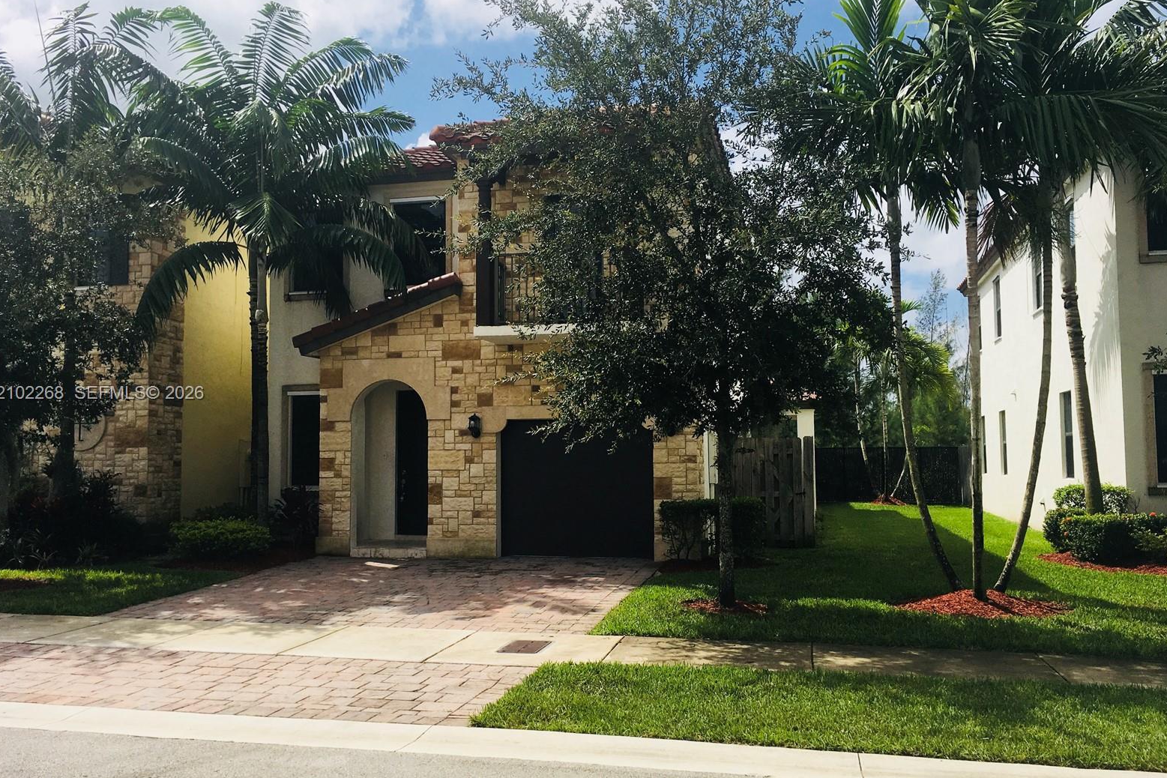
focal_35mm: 31
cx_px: 570
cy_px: 394
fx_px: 1005
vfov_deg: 42.3
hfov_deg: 60.3
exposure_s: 1/2747
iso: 25
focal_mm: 4.15
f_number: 2.2
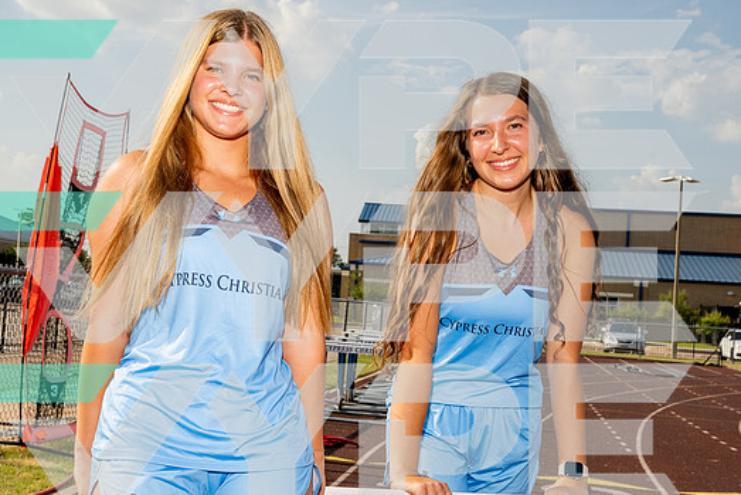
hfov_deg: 36.2
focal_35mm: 55
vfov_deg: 24.6
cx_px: 327
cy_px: 264
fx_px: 1132
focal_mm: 44
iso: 125
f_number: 11
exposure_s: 1/250
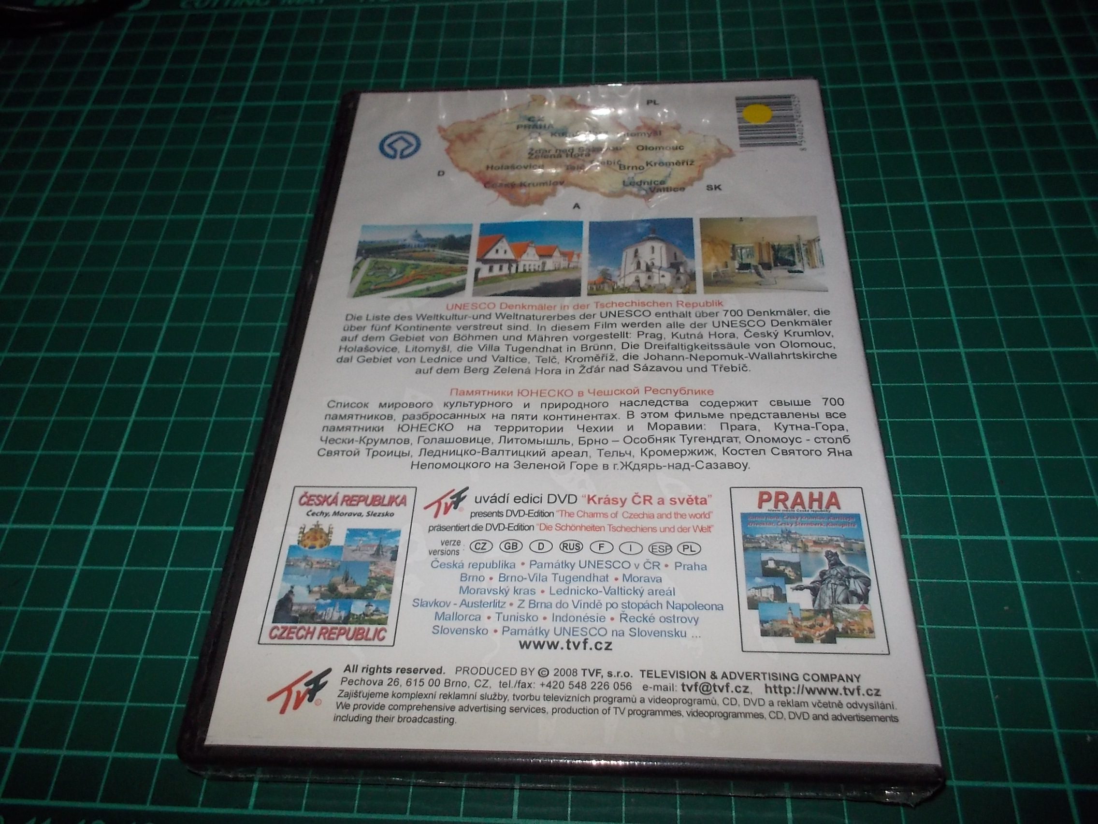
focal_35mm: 29
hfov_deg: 61.7
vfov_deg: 48.2
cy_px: 412
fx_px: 920
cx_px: 549
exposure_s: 1/30
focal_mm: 4.1
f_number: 3.3
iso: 200
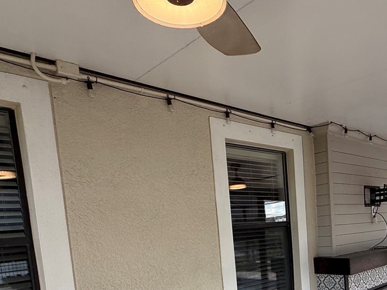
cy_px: 266
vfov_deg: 41.5
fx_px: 347
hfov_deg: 56.9
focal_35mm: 31
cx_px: 262
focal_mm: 2.22
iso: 64
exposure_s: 1/228
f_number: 2.2
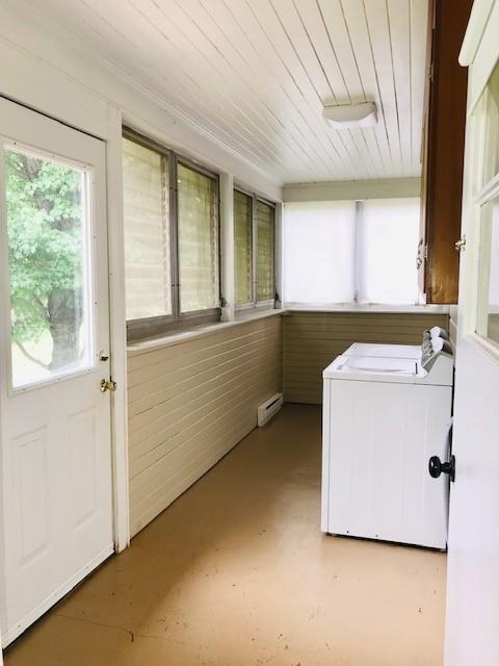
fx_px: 538
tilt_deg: -4.3
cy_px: 333
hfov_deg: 49.7
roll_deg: +0.5
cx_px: 250
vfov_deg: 63.4
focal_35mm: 28
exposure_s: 1/30
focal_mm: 3.99
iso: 25
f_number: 1.8
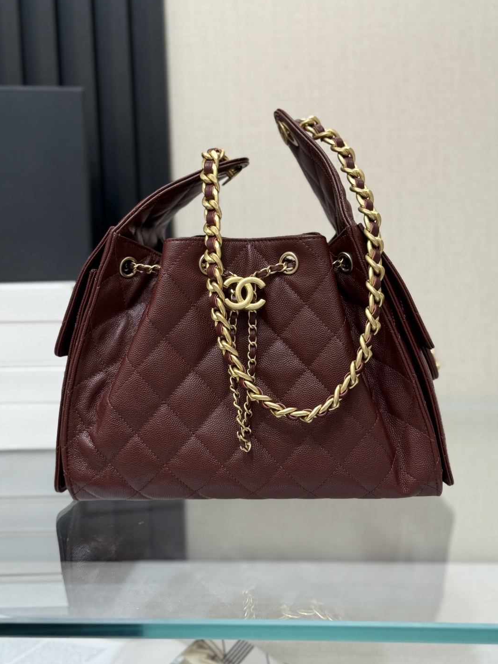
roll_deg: +1.5
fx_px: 940
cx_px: 252
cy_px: 327
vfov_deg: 38.9
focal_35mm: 49
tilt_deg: -5.2
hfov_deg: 29.7
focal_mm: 6.76
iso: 64
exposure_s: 1/276
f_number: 1.78
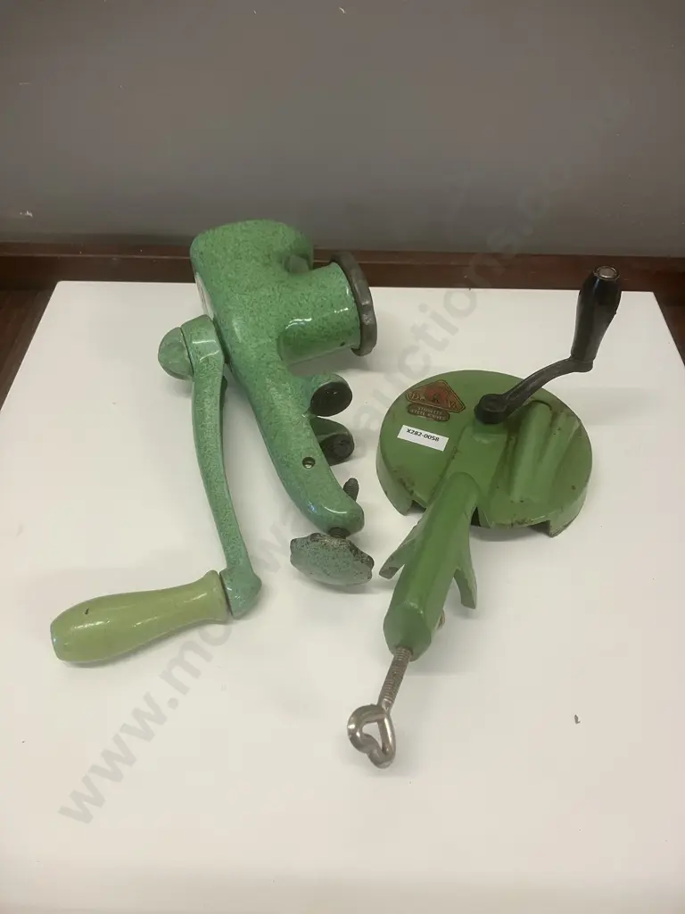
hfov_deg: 49.7
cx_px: 342
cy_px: 457
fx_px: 739
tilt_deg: -46.4
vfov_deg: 63.4
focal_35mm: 28
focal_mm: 3.99
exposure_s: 1/50
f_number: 1.8
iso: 80
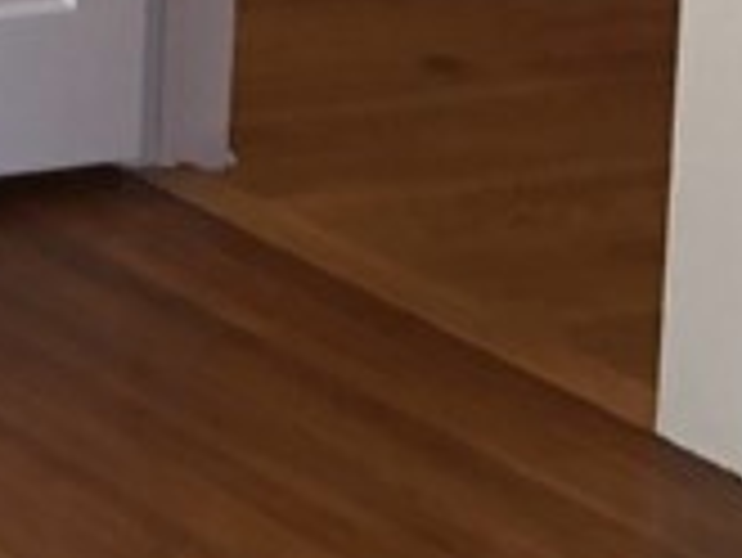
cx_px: -1399
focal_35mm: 174
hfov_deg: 9.3
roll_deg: +1.0
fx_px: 3732
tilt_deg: -8.9
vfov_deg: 8.2
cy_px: -454
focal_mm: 3.99
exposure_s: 1/120
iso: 50
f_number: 1.8
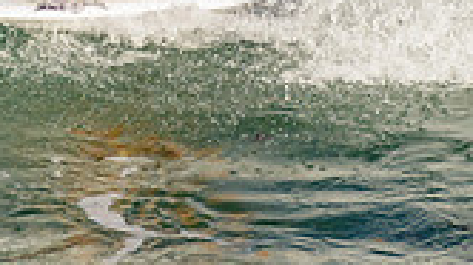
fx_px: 28067
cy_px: -175
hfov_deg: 1.0
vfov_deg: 0.5
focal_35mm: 2240
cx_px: 46
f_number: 5.6
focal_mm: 500
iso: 180
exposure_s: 1/1250
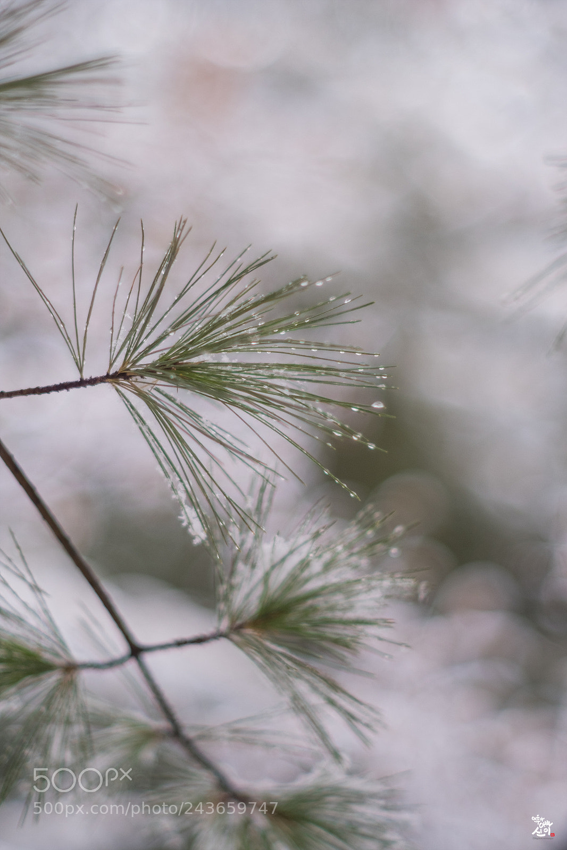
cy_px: 425
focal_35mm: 38
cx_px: 284
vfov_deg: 50.7
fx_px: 898
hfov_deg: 35.0
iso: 320
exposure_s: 1/125
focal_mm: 25
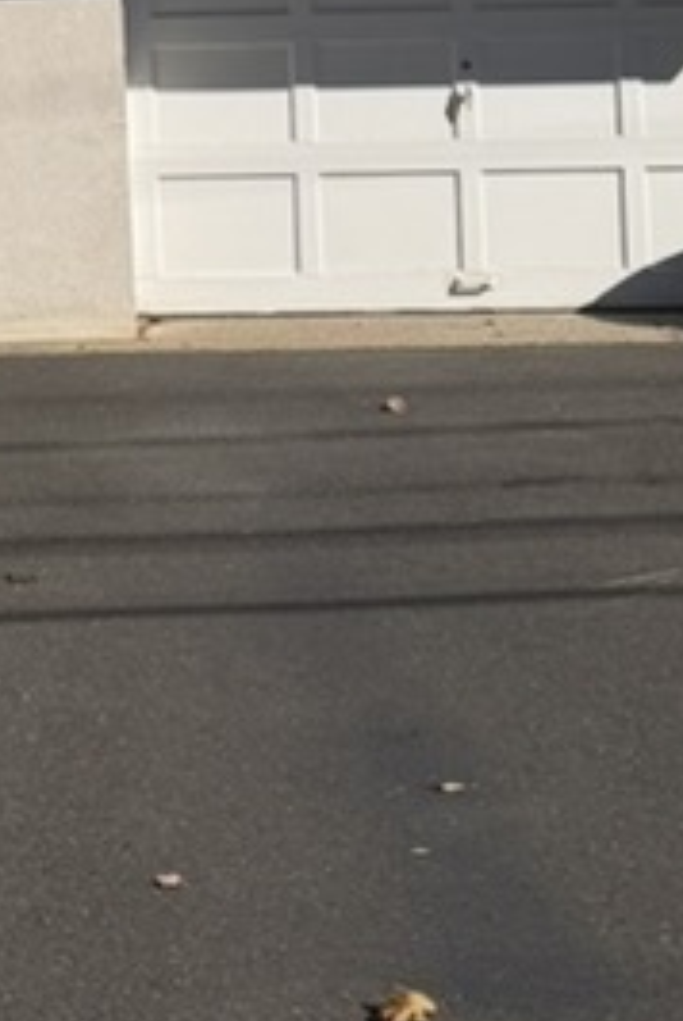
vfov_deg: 20.2
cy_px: -111
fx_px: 2725
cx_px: -81
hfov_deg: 14.0
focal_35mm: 96
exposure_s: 1/9091
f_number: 1.78
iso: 80
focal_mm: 6.76
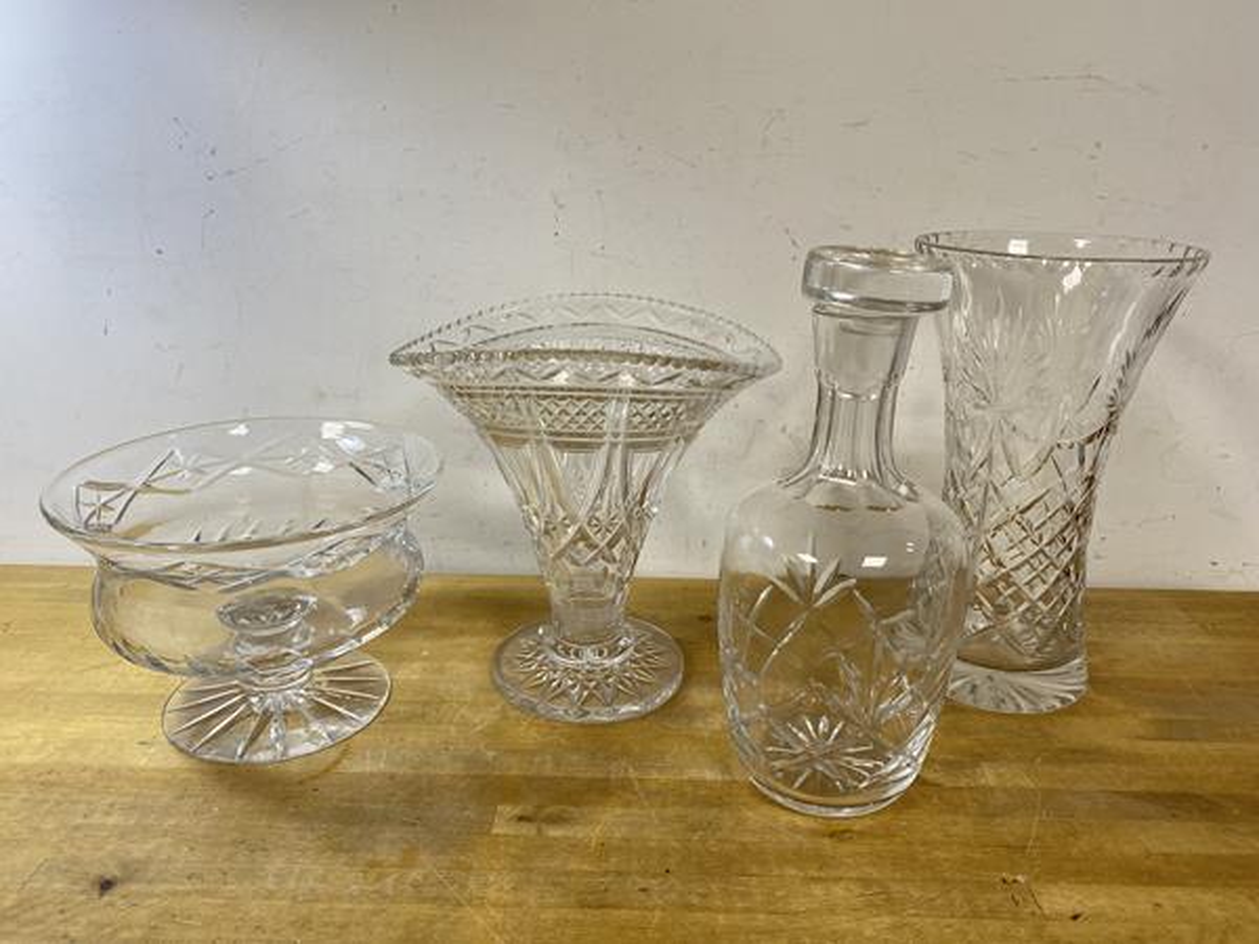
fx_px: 946
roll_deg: -1.2
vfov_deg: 53.1
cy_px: 472
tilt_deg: -19.9
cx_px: 630
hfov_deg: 67.3
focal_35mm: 26
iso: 100
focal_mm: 4.25
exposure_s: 1/100
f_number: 1.8
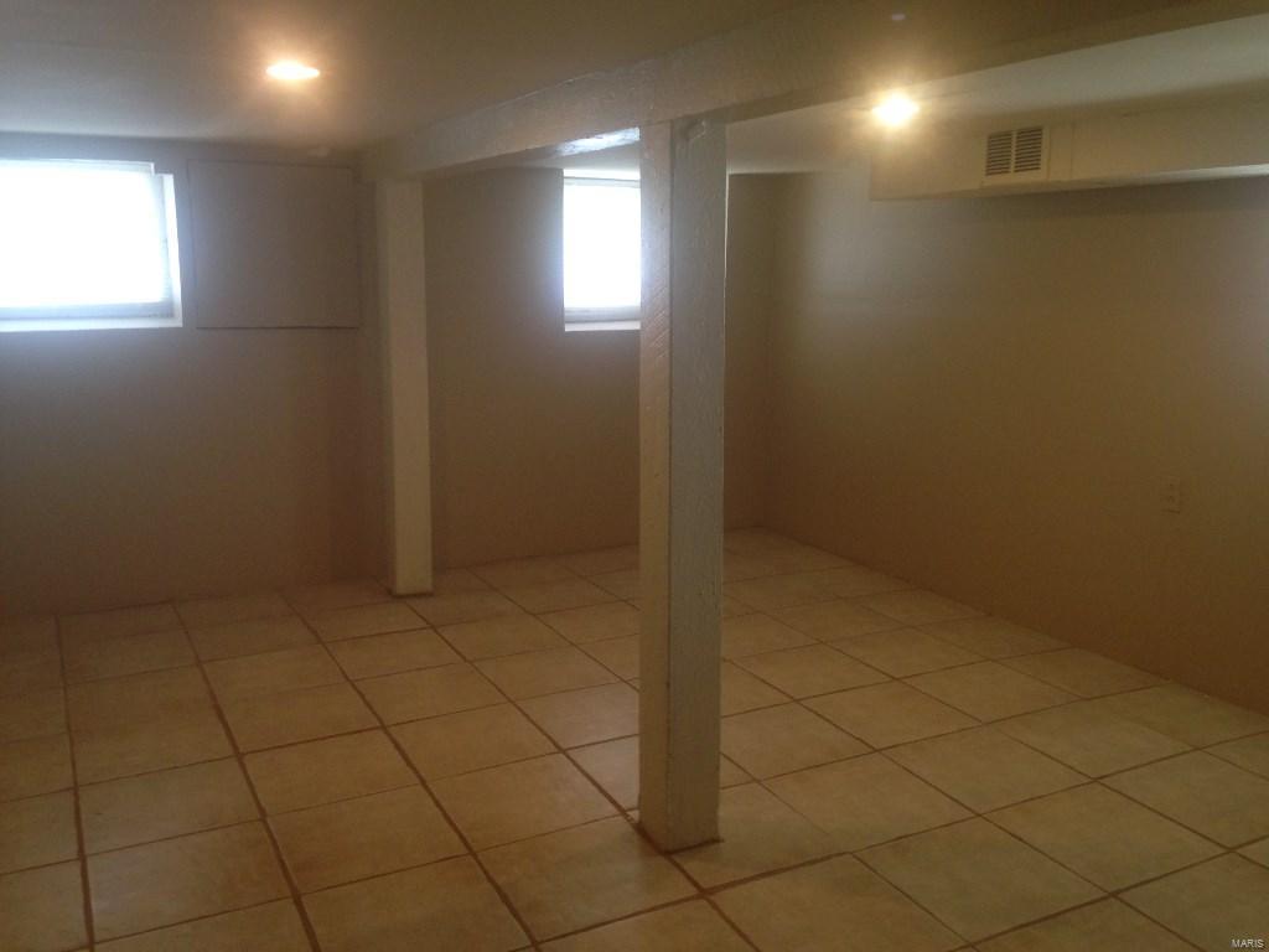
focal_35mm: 33
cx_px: 634
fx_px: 1210
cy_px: 476
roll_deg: -1.2
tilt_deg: -10.6
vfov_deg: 42.9
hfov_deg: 55.4
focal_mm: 4.12
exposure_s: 1/20
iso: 100
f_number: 2.4
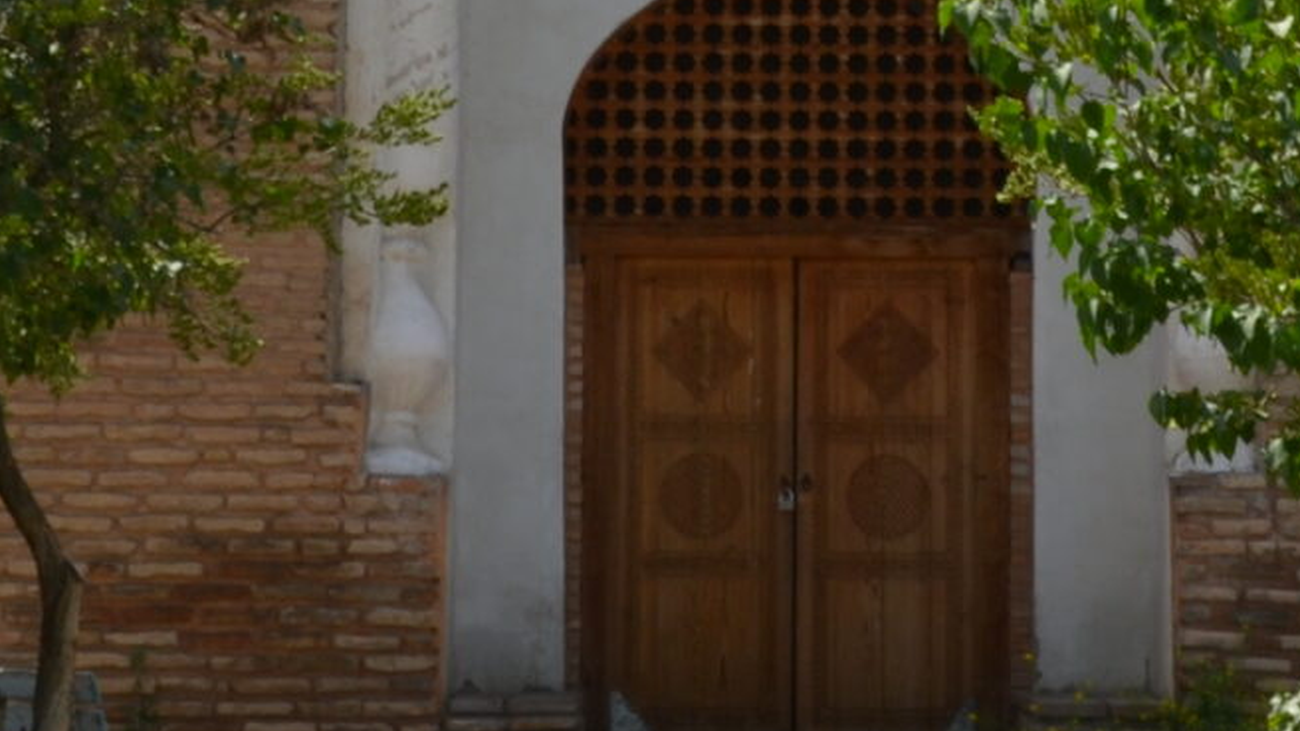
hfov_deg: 15.9
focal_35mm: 135
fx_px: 4654
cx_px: 884
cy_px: -233
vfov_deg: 8.8
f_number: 9
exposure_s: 1/200
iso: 100
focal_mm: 22
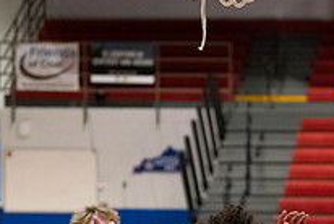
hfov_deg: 9.5
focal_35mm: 212
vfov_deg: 6.5
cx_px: 436
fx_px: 1970
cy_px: 264
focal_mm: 70
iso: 5000
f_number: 2.8
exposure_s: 1/1000
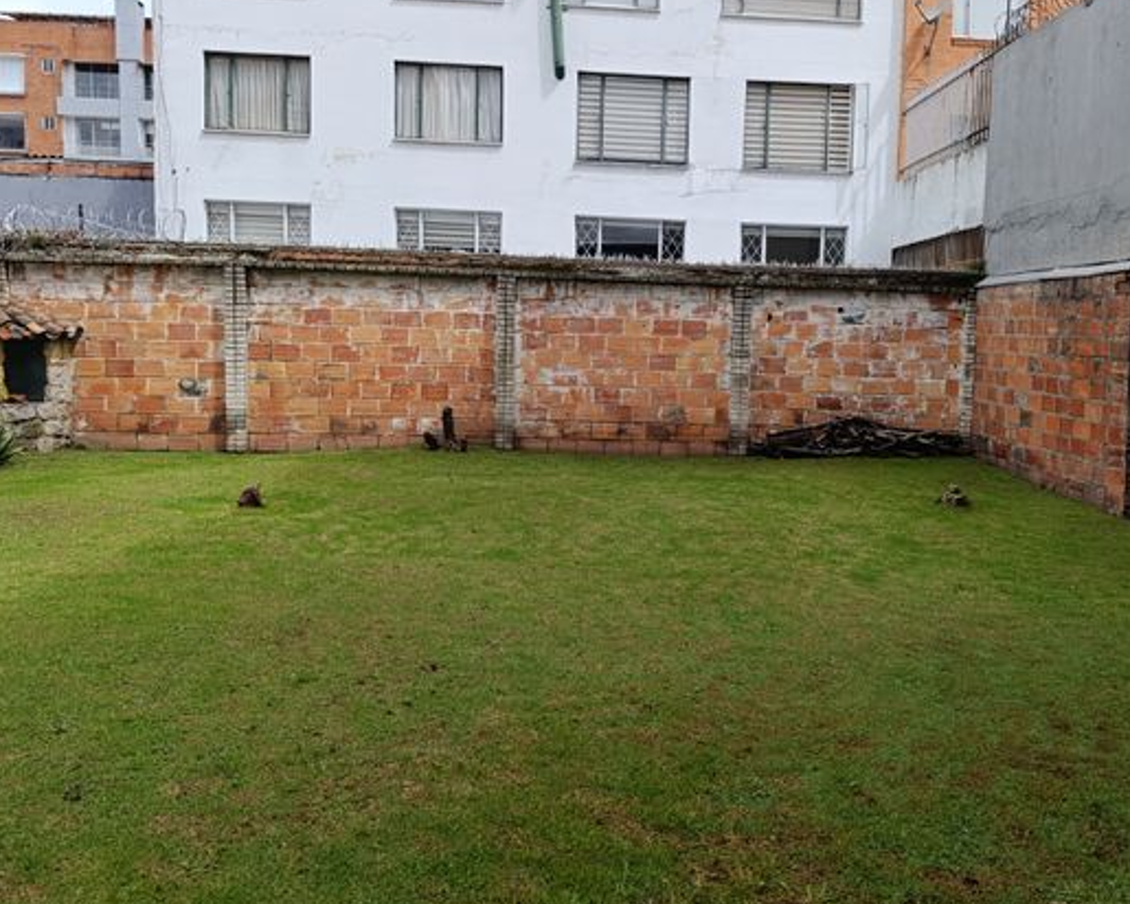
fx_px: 970
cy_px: 415
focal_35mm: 29
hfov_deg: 60.2
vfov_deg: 49.9
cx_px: 652
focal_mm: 6.14
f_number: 1.6
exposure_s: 1/426
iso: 50
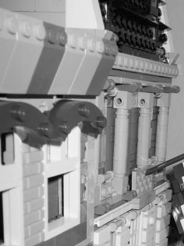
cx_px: 170
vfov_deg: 25.4
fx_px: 518
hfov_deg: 19.7
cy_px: 244
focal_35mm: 73
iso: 200
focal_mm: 6
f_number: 3.6
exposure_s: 1/25
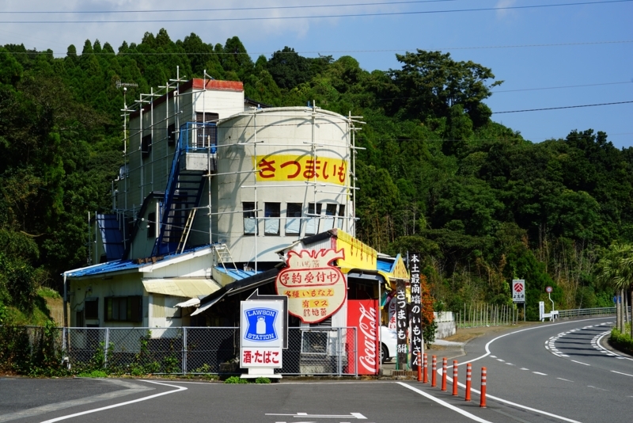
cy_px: 212
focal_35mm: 69
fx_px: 1214
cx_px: 316
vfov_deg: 19.7
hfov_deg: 29.2
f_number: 13
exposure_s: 1/160
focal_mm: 69
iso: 100
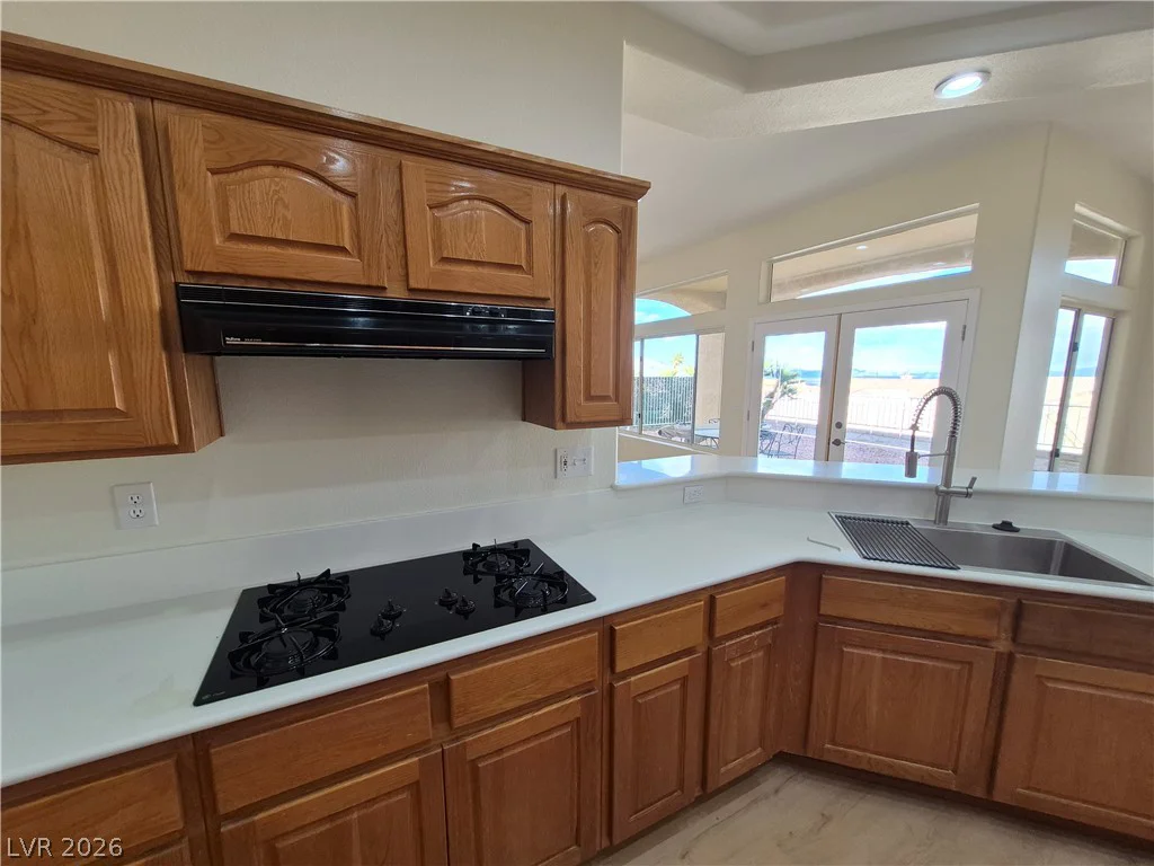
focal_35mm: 13
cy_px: 433
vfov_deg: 89.9
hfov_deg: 106.2
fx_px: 433
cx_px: 577
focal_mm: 1.74
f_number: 2.2
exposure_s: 1/120
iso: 80
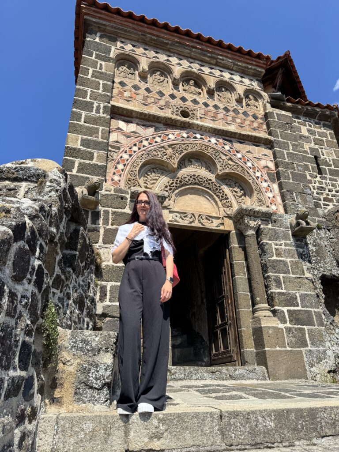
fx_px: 313
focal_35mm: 24
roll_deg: +1.1
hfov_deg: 56.8
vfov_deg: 71.6
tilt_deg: +26.0
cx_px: 170
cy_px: 226
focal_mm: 6.76
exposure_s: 1/3802
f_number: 1.78
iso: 80
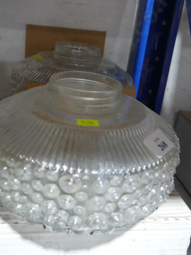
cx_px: 82
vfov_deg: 42.8
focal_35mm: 44
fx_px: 324
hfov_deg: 32.8
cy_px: 106
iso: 1250
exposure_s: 1/60
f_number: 4
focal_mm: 18
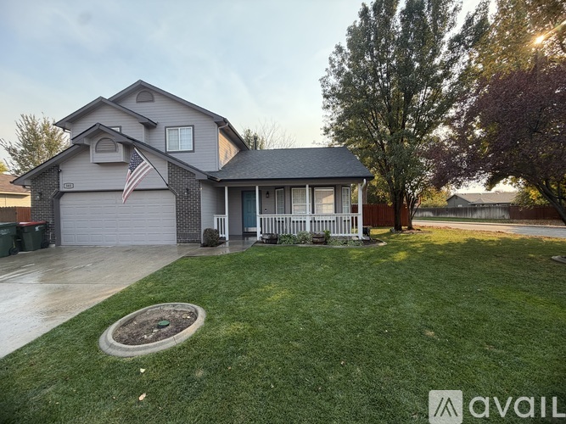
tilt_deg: -1.6
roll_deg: +0.5
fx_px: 229
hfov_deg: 102.1
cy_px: 212
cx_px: 283
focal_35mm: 14
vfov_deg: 85.7
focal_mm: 2.22
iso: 40
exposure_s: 1/554
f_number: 2.2
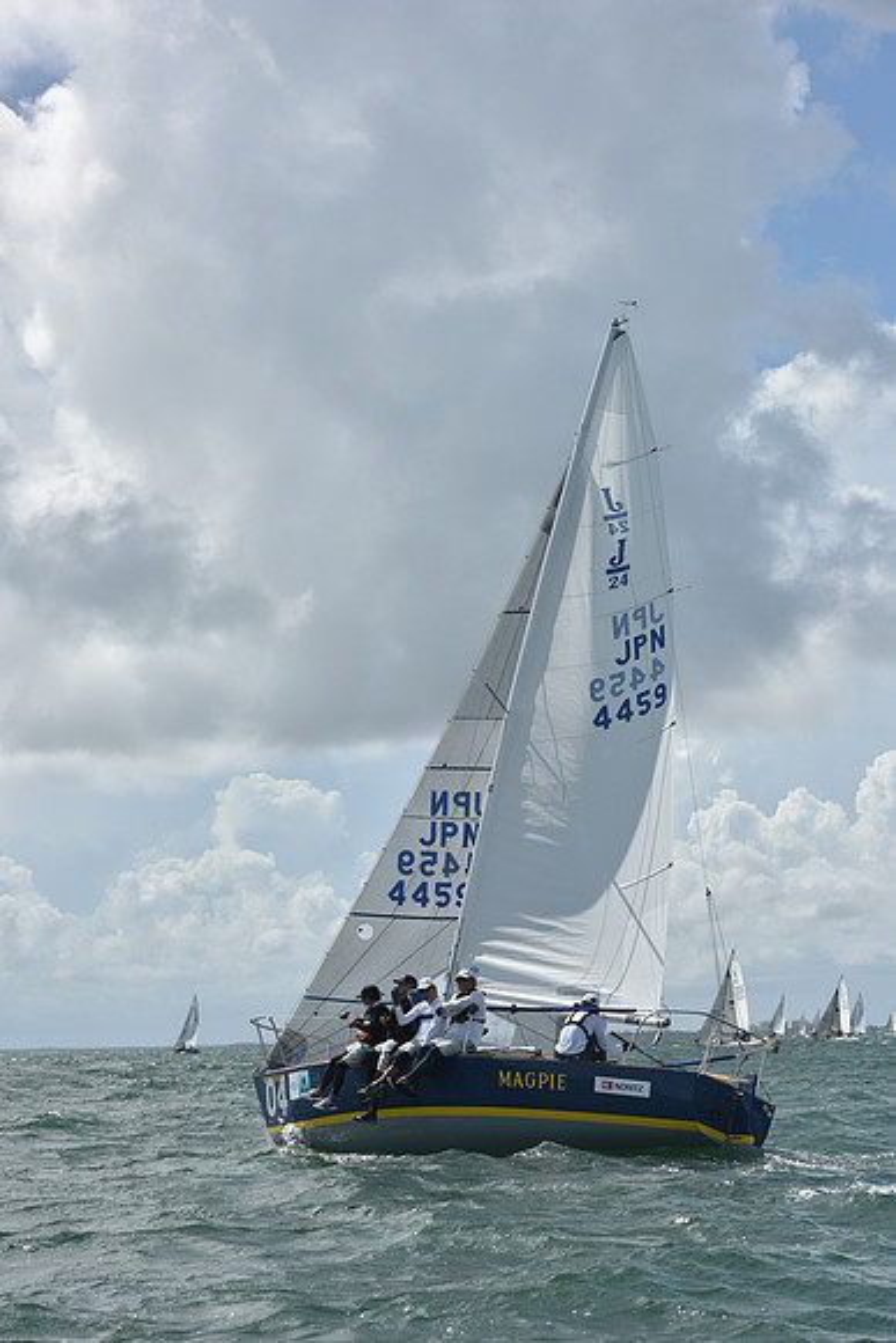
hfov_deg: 19.5
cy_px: 672
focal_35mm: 70
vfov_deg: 28.8
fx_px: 2612
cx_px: 448
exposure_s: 1/1600
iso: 250
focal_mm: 70
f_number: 9
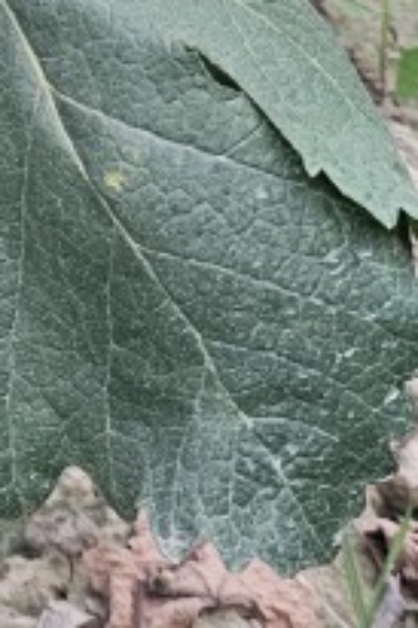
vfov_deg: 16.0
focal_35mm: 124
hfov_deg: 10.6
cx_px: -211
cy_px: -84
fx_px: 2163
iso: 640
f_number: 1.7
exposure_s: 1/50
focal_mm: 6.3
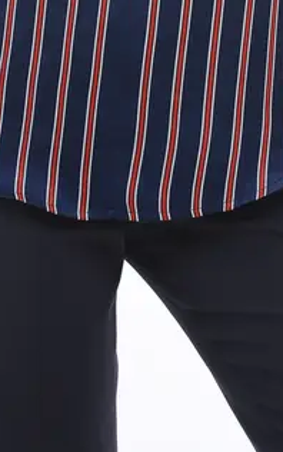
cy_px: -175
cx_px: 217
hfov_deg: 2.8
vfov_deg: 4.5
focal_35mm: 464
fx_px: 5715
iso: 200
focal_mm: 160
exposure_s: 1/160
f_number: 9
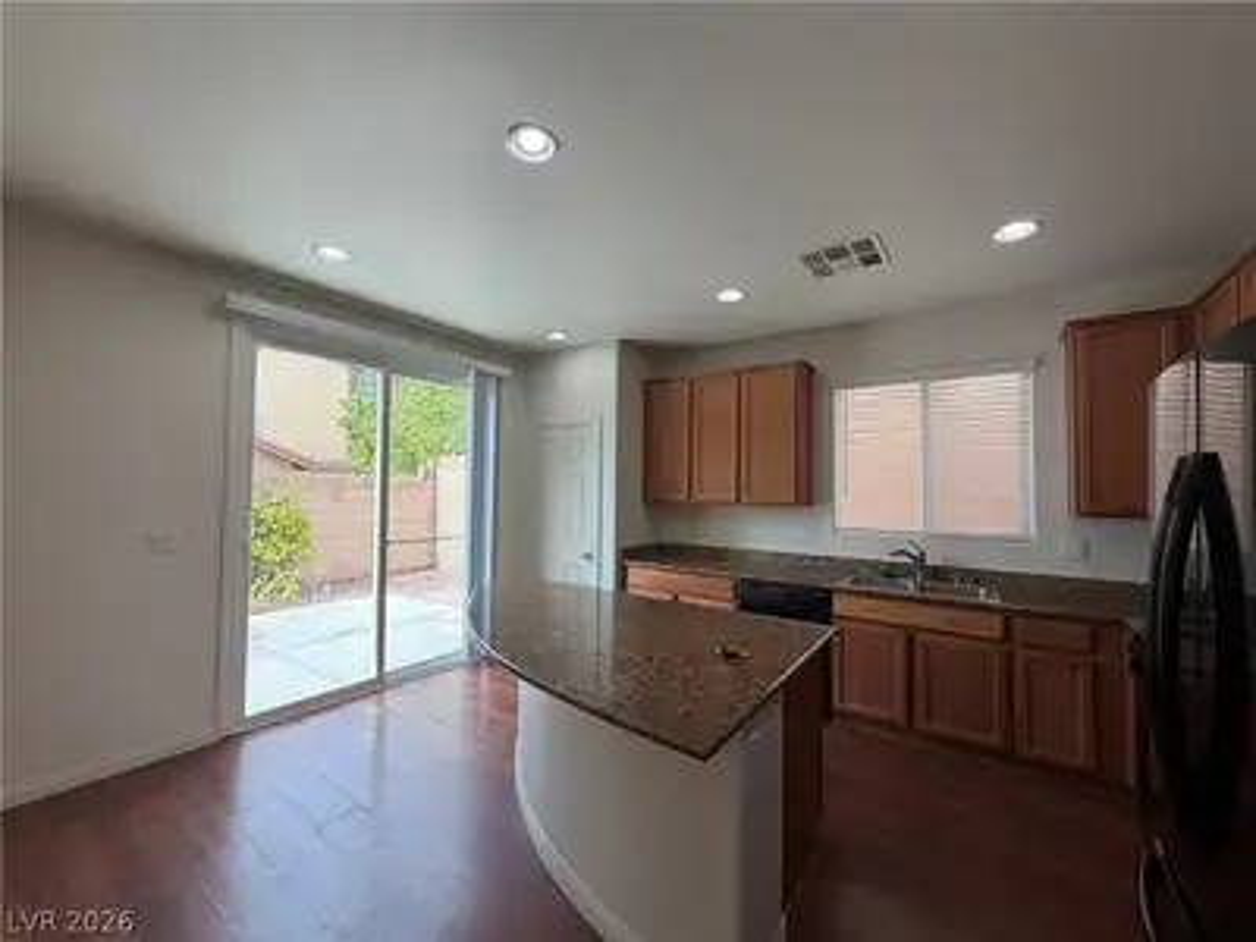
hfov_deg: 102.1
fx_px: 508
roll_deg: -0.6
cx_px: 628
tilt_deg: +2.0
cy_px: 471
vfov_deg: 85.7
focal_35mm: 14
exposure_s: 1/120
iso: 64
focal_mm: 2.22
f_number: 2.2
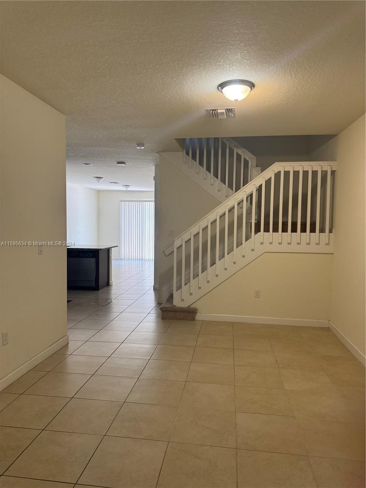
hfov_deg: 56.8
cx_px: 183
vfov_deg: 71.6
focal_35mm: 24
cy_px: 244
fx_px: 338
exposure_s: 1/60
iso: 160
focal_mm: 6.76
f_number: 1.78
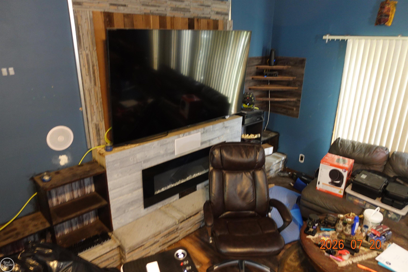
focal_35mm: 24
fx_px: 272
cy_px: 136
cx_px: 204
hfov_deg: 73.7
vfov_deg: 53.1
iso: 800
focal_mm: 9.4
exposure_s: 1/13
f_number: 1.8
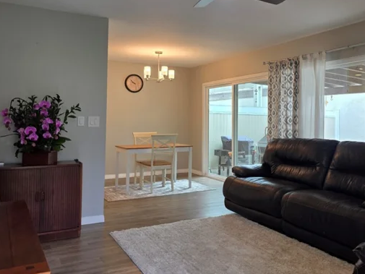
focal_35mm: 34
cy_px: 106
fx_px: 359
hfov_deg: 53.5
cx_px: 220
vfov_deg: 41.6
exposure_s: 1/120
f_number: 1.7
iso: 64
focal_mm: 6.3
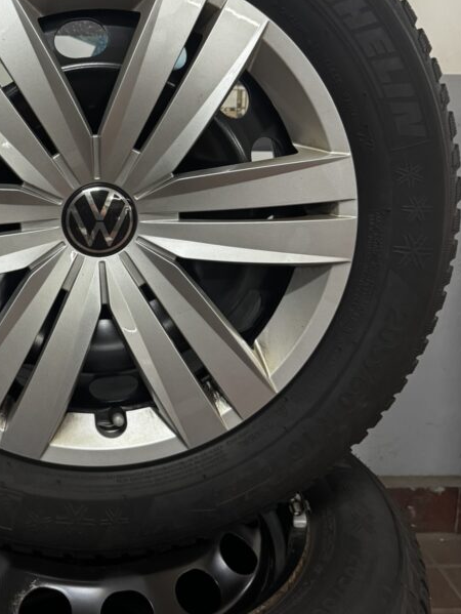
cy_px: 188
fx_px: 727
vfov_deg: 44.8
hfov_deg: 33.8
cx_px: 73
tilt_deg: -8.9
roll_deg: +0.9
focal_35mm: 41
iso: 400
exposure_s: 1/50
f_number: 1.78
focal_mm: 6.76
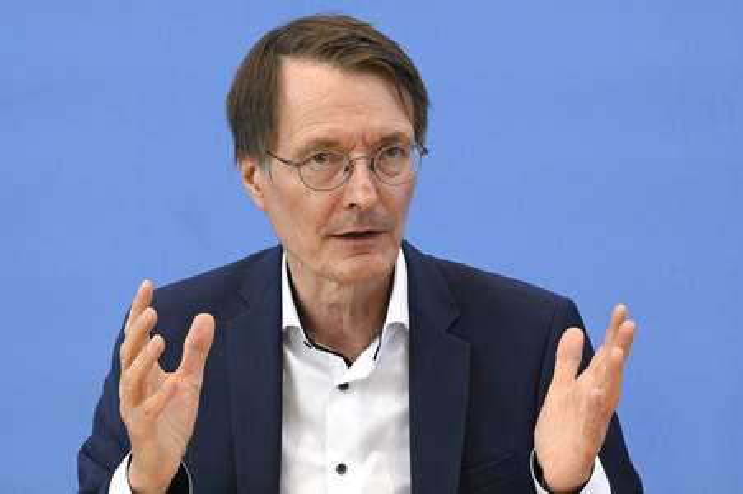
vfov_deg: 11.0
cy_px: 247
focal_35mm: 125
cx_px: 372
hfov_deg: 16.4
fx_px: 2578
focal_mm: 125
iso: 3200
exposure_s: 1/320
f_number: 9
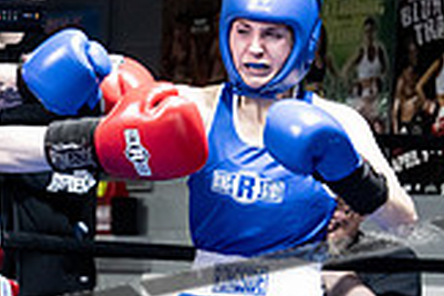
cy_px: 344
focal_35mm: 250
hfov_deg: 8.2
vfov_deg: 5.5
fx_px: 3083
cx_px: 47
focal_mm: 70
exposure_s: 1/1000
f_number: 2.8
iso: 8000
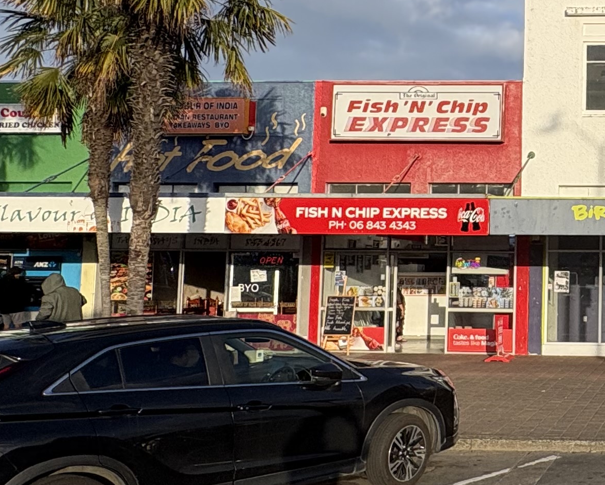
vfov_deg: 32.0
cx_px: 681
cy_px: 205
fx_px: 842
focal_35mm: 47
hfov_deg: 33.8
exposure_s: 1/2146
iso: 50
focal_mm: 2.22
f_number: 2.2
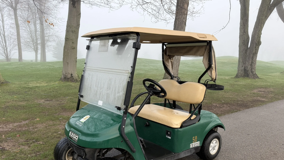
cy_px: 111
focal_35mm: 29
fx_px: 218
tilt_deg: -13.0
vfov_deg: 39.5
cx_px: 141
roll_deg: -0.2
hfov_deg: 66.1
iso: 80
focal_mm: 6.76
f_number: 1.78
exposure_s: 1/238
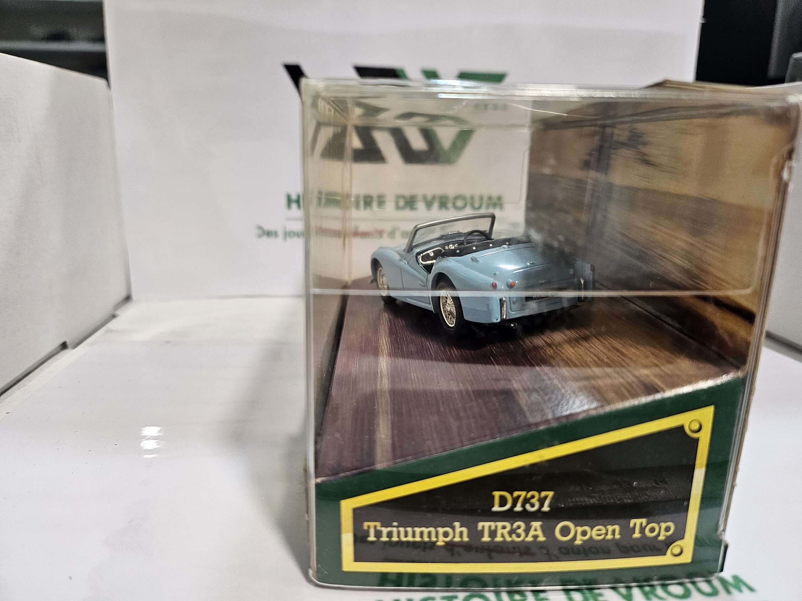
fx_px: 556
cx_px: 401
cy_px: 300
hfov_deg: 71.6
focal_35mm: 24
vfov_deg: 56.8
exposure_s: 1/100
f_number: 1.8
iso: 160
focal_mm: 5
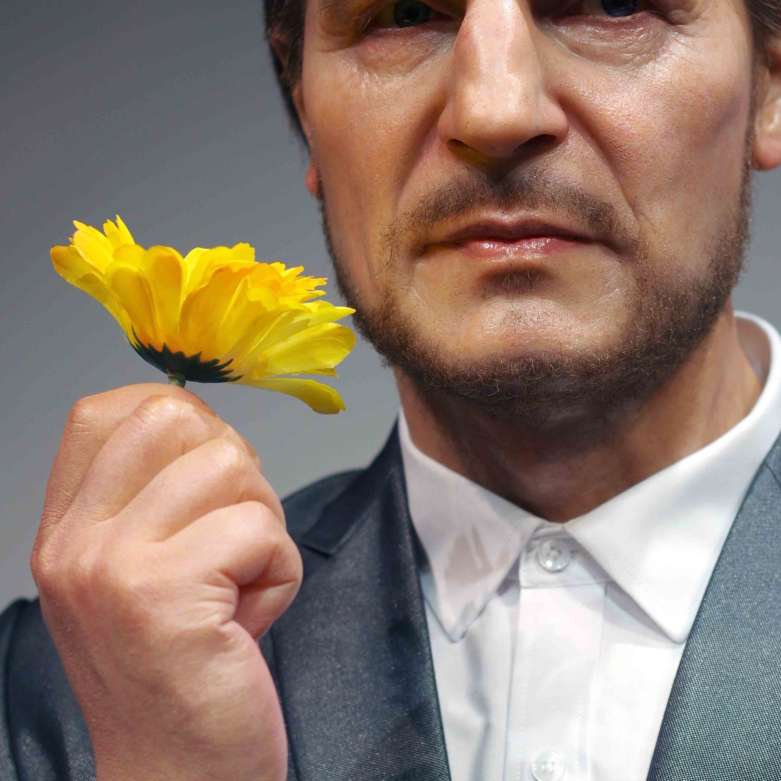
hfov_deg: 19.5
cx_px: 477
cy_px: 288
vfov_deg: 19.5
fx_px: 2272
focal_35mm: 89
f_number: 3.5
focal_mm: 35
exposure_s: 1/80
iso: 200
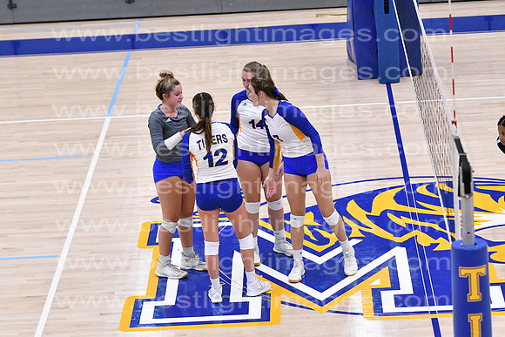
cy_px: 168
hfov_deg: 14.4
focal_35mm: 142
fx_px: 1999
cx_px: 252
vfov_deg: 9.6
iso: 6400
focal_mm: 95
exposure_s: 1/1000
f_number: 3.2
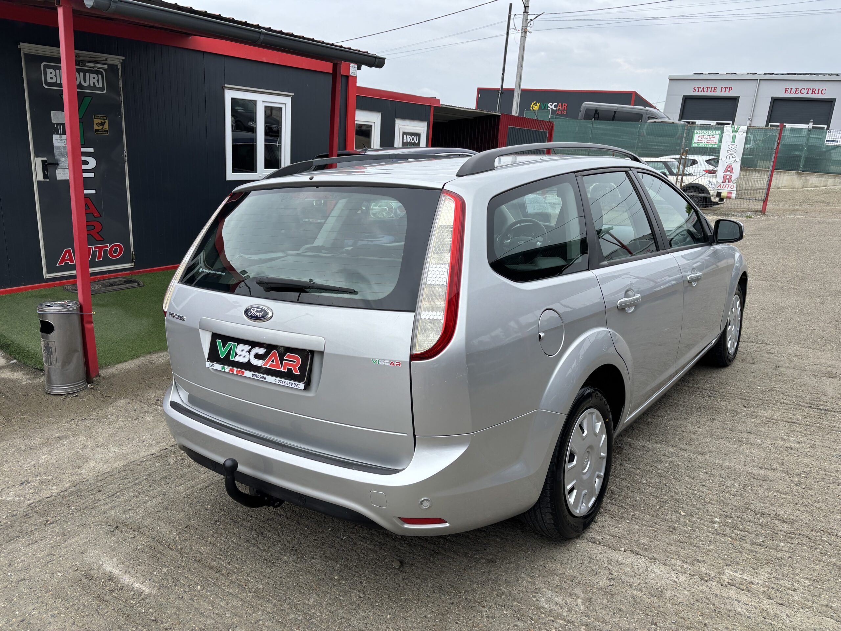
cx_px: 420
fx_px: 632
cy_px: 316
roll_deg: -4.1
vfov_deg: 53.1
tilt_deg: -14.5
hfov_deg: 67.3
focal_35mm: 26
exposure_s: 1/1381
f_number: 1.6
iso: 50
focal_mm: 5.96
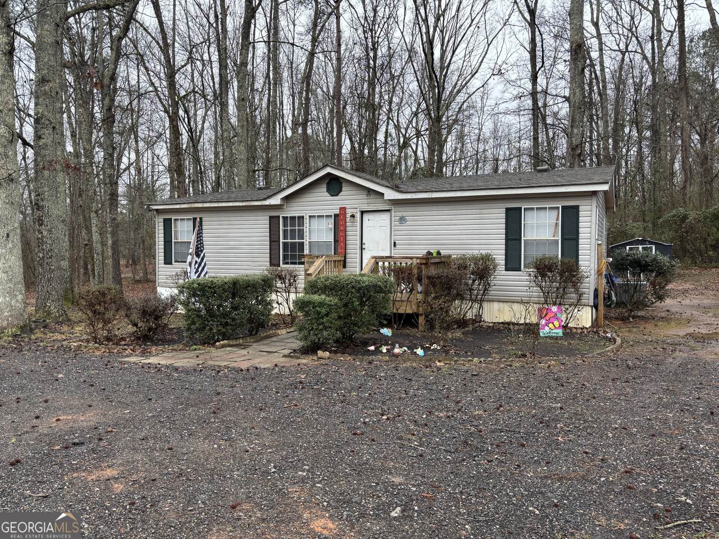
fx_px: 540
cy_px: 270
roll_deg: -0.3
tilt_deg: -1.0
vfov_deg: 53.1
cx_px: 360
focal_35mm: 26
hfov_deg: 67.3
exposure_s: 1/218
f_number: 1.6
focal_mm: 5.96
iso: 40
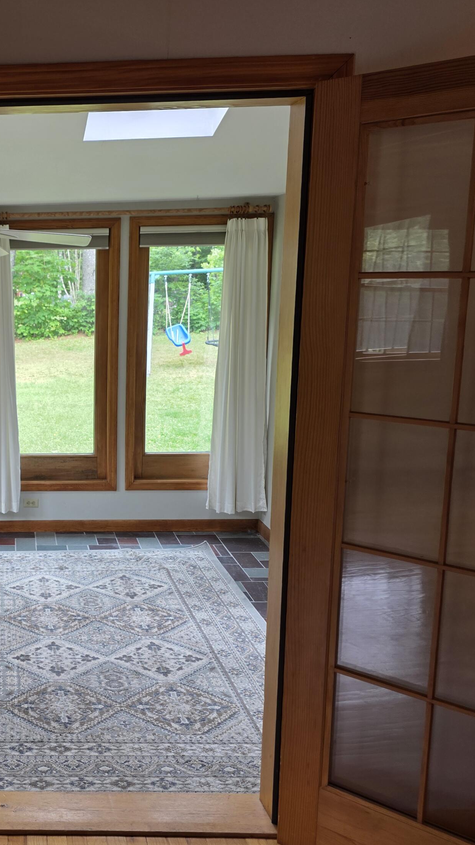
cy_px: 422
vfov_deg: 58.0
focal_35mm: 34
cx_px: -19
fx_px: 761
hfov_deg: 31.6
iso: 64
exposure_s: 1/120
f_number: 1.7
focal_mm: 6.3
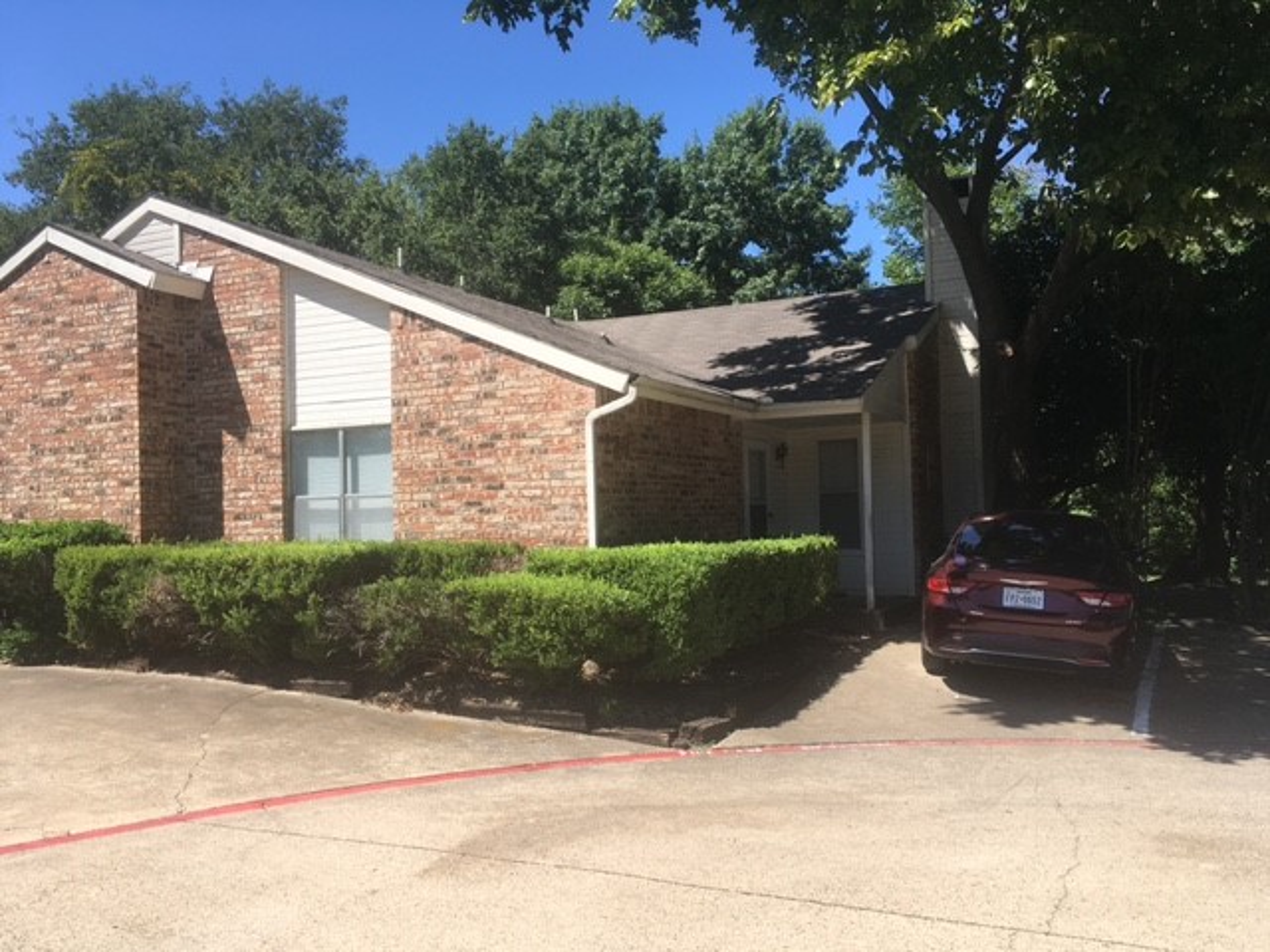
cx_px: 635
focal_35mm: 29
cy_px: 476
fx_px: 1064
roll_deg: +1.1
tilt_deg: +1.6
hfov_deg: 61.7
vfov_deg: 48.2
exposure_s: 1/999
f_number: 2.2
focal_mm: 4.15
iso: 25
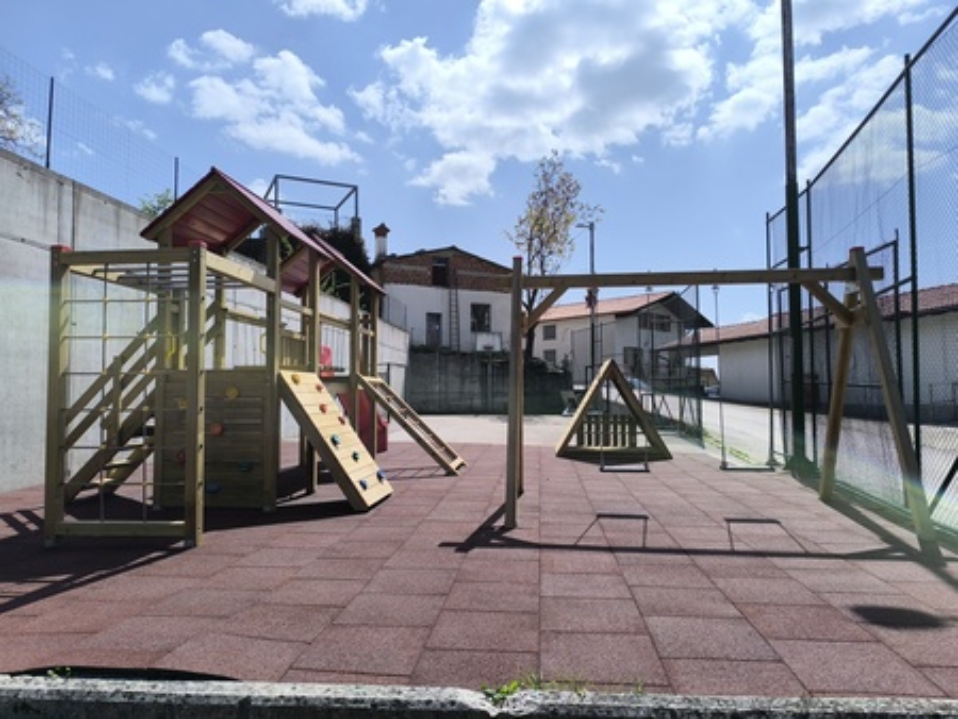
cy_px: 360
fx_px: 637
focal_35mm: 23
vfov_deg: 58.9
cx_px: 479
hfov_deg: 73.9
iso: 50
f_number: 1.65
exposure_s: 1/2283
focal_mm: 6.14
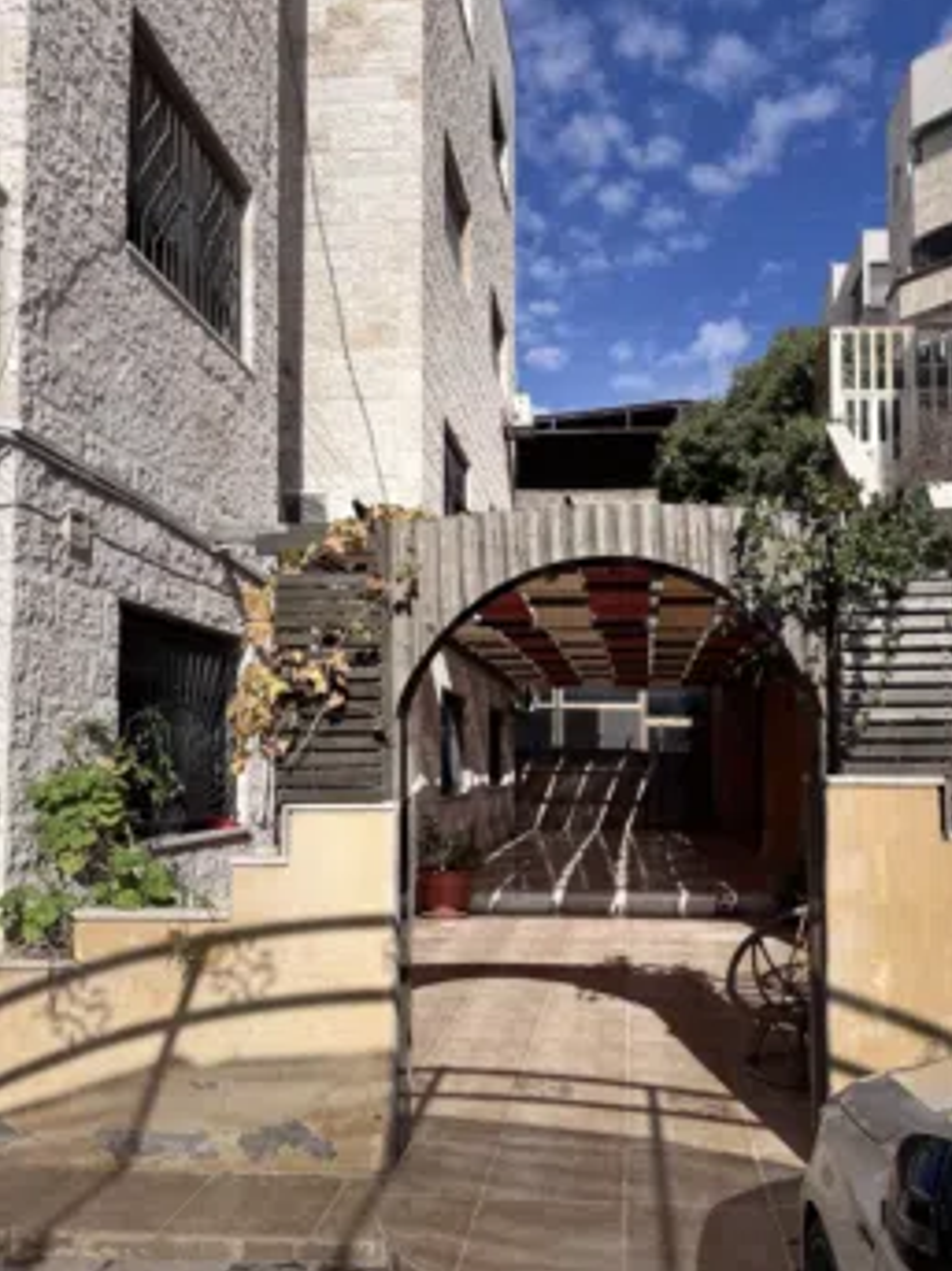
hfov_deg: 49.5
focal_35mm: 28
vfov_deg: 63.3
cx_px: 552
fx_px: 1027
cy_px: 697
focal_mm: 6.76
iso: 80
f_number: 1.78
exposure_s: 1/7937
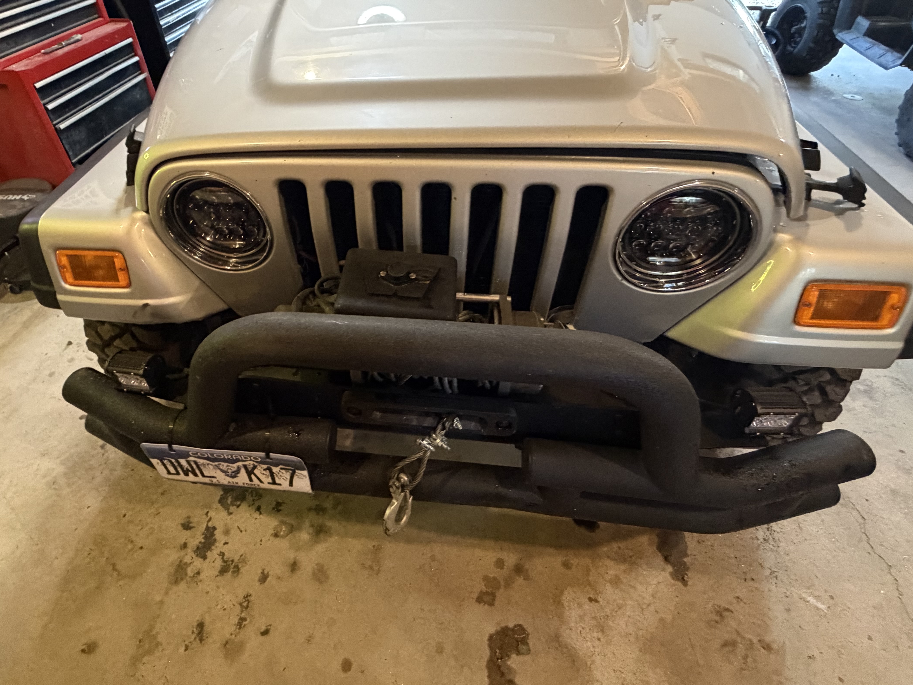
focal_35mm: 19
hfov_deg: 84.0
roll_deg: +4.6
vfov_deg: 67.8
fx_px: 501
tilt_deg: -39.3
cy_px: 264
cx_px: 385
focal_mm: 2.22
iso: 640
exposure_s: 1/60
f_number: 2.2
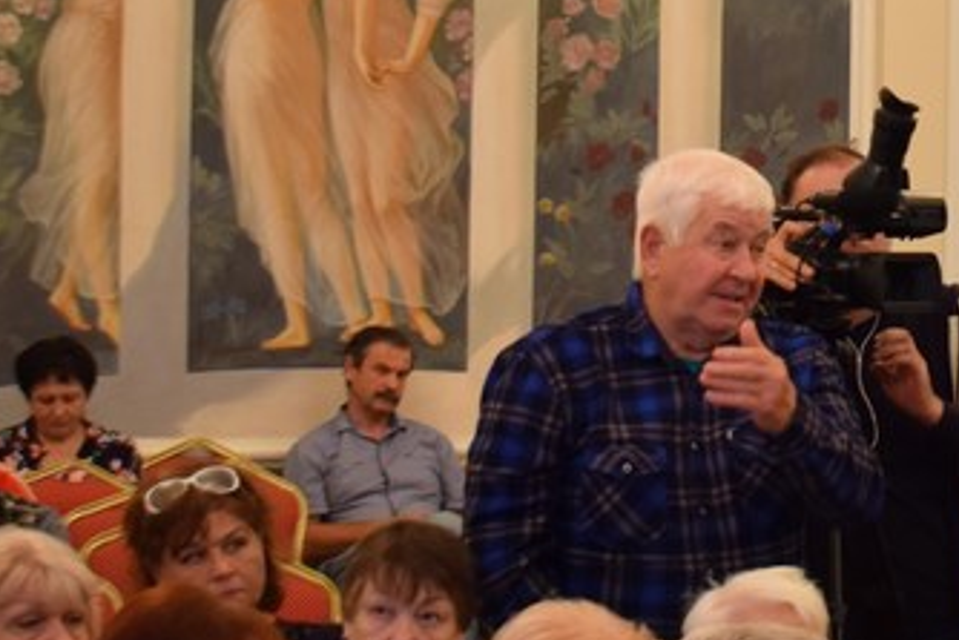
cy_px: 125
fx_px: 3678
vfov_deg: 9.9
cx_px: 896
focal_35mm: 138
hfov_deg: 14.7
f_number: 4.2
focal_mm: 30
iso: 800
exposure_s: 1/60
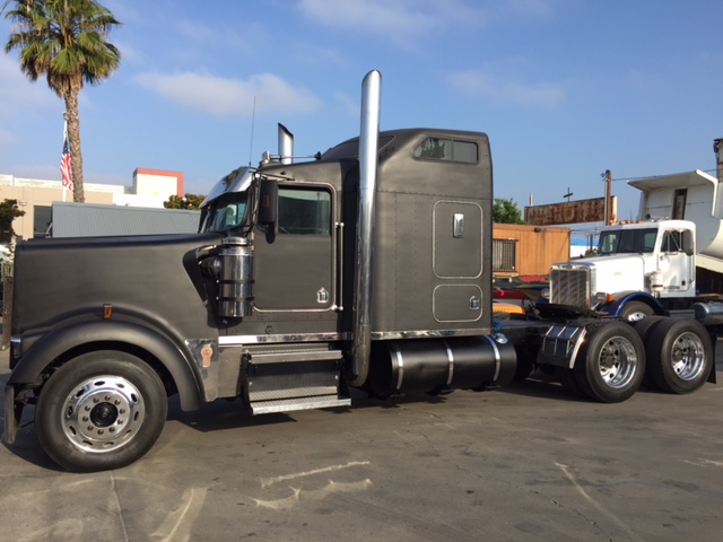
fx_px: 606
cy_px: 271
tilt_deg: +0.0
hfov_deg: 61.7
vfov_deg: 48.2
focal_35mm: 29
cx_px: 362
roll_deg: -1.7
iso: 32
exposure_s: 1/1236
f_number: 2.2
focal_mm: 4.15
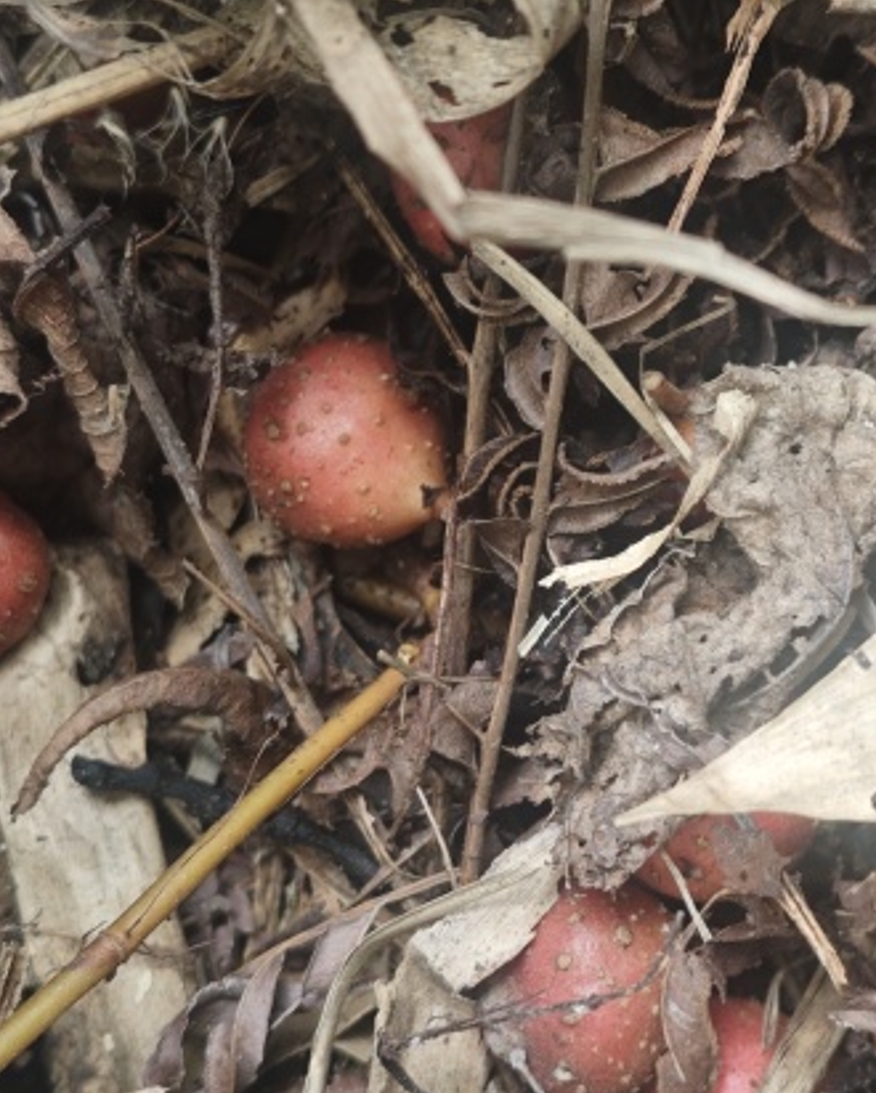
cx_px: 518
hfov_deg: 21.3
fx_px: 2332
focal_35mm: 72
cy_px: 581
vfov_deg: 26.4
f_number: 1.6
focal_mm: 6.55
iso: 100
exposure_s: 1/100
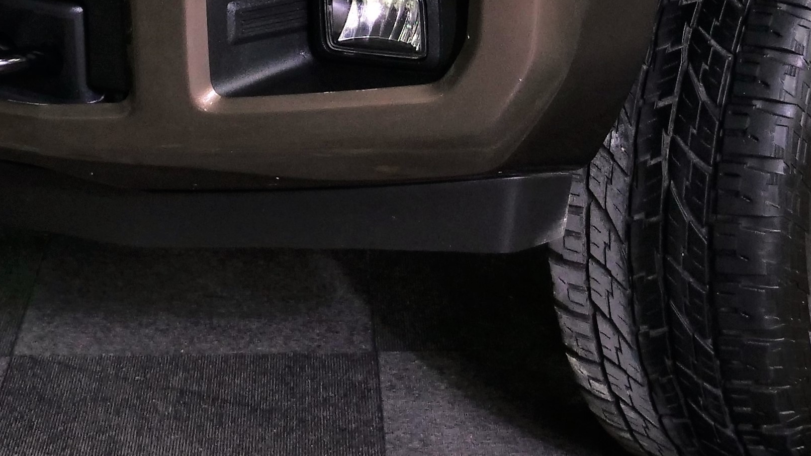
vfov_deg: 10.6
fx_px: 2344
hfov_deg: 19.6
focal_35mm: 109
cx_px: 524
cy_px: -301
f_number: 2.8
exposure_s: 1/60
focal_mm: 16
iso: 640
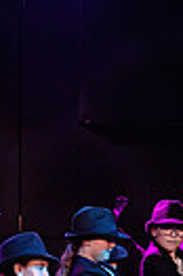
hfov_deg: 3.0
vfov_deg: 4.6
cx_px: -67
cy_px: 172
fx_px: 3448
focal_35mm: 451
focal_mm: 102
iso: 1600
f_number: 2.8
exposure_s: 1/200
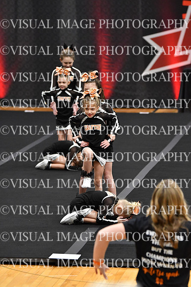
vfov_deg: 11.0
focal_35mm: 187
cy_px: 144
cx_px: 96
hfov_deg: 7.3
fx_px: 1487
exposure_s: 1/800
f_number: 2.8
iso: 5000
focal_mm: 125
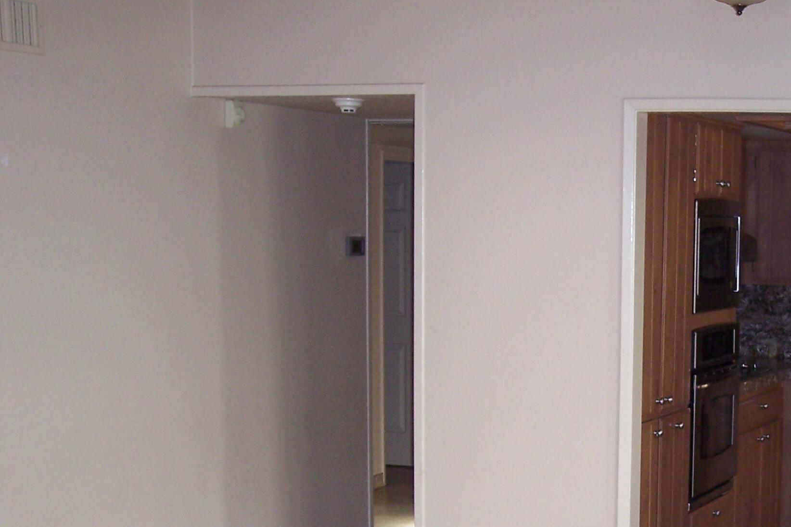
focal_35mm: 74
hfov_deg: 26.4
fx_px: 1626
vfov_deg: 18.1
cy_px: 493
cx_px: 714
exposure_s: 1/60
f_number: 2.8
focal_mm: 8
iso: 140
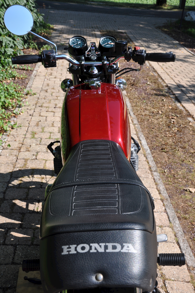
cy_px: 146
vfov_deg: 43.7
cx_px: 98
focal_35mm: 45
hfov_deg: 29.8
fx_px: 367
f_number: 9
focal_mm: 30
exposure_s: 1/320
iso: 200
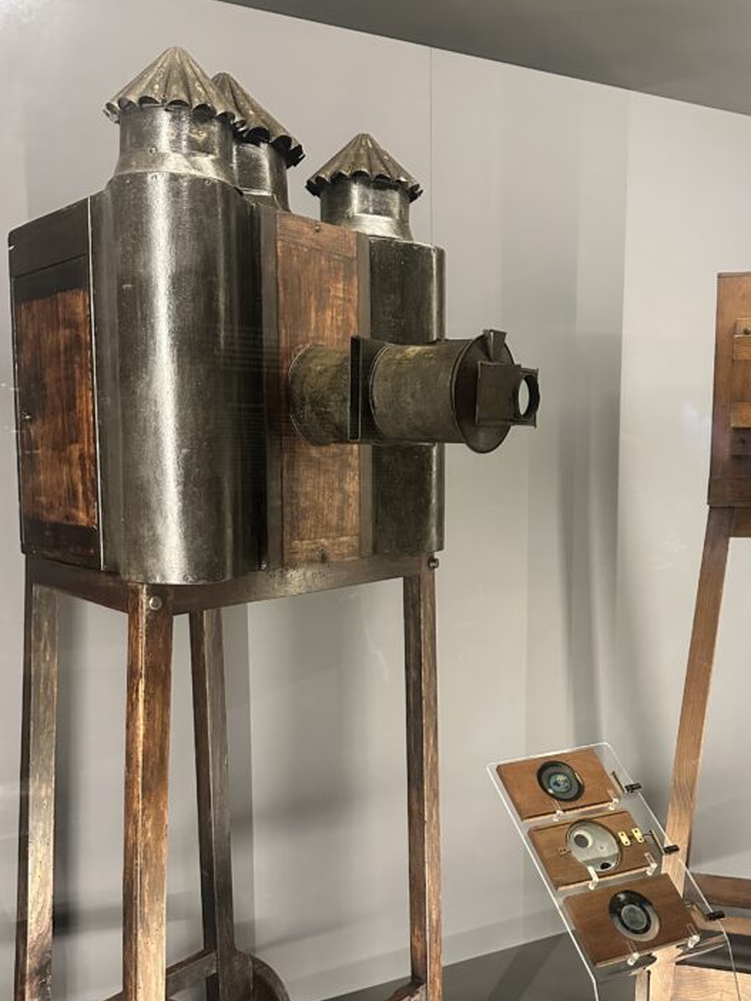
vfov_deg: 52.4
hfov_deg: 40.3
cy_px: 572
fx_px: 1012
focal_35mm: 35
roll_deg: -2.0
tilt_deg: -5.4
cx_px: 496
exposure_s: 1/50
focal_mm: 6.86
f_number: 1.78
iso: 640
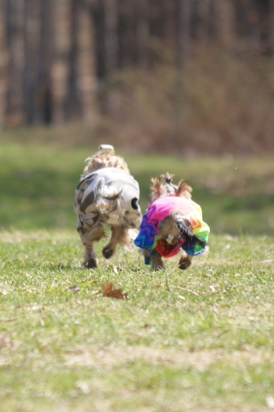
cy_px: 206
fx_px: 3425
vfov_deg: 6.9
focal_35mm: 300
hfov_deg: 4.6
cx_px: 137
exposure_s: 1/400
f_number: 5
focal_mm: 200
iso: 100
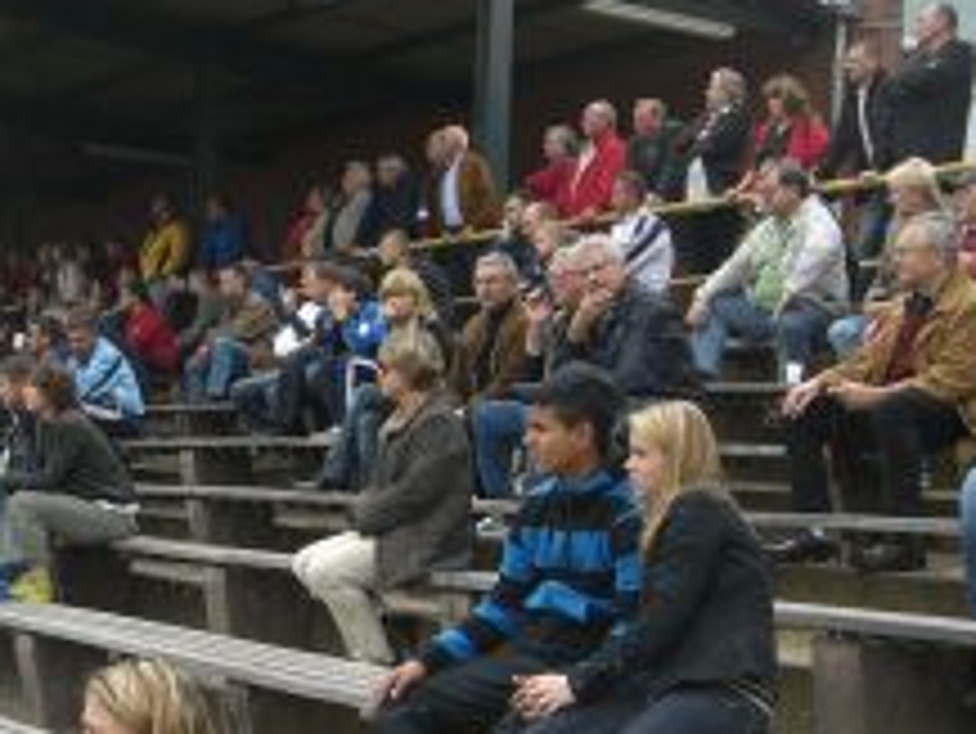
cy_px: 414
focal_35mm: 70
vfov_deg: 21.0
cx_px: 216
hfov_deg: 27.3
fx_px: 1975
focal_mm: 7.9
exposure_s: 1/200
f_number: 4
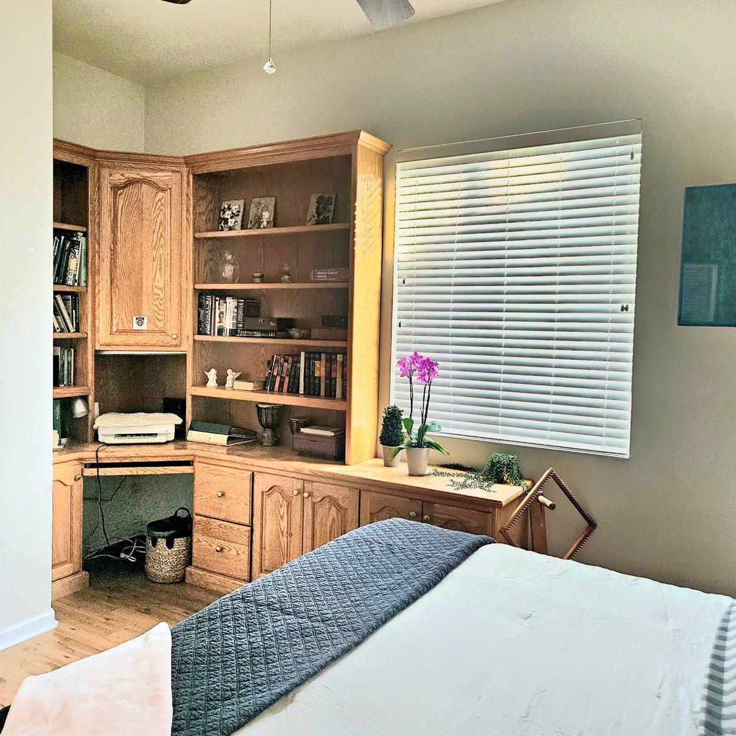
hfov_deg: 57.2
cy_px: 359
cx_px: 343
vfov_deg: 57.3
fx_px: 674
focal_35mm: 28
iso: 250
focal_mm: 5.4
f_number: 1.8
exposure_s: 1/120
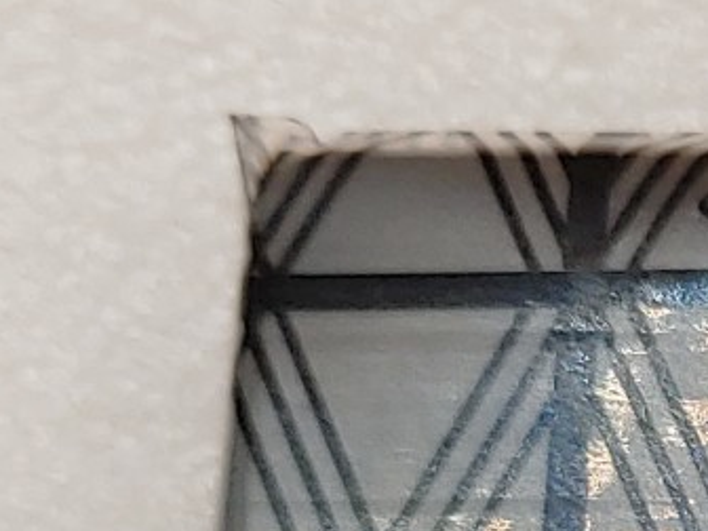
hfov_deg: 10.9
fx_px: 3416
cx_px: 1361
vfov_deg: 8.4
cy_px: 1083
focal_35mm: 167
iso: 50
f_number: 1.8
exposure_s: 1/152
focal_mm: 4.36
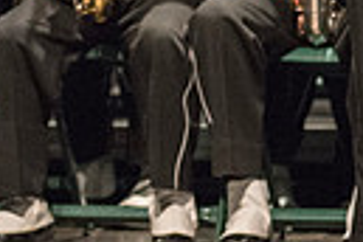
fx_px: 13601
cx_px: 59
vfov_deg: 1.0
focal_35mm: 1349
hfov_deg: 1.5
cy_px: -238
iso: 4000
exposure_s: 1/500
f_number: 2.8
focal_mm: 300
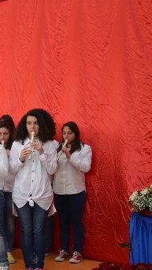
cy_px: 124
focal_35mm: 82
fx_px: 587
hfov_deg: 13.9
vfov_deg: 25.9
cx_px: -75
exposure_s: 1/60
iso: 800
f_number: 4
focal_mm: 28
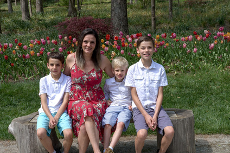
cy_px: 84
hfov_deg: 42.8
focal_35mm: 46
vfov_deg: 29.2
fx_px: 294
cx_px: 119
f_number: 5.6
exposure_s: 1/200
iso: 100
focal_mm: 26
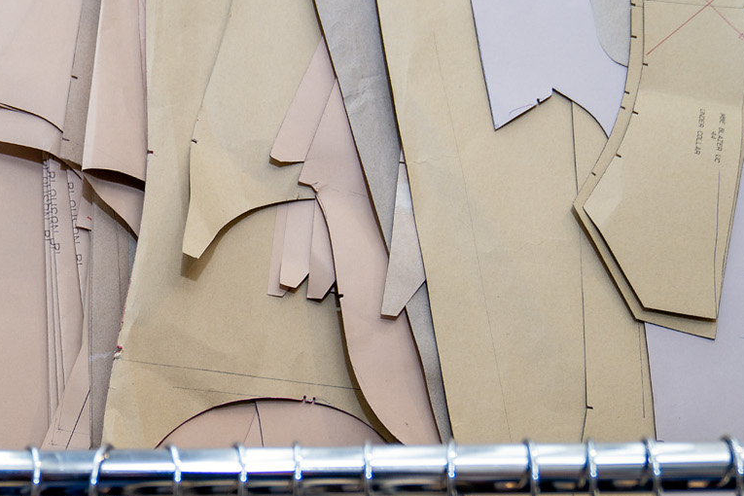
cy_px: 295
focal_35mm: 83
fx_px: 1715
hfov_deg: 23.6
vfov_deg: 16.4
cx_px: 34
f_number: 2.8
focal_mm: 31
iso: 125
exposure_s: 1/160
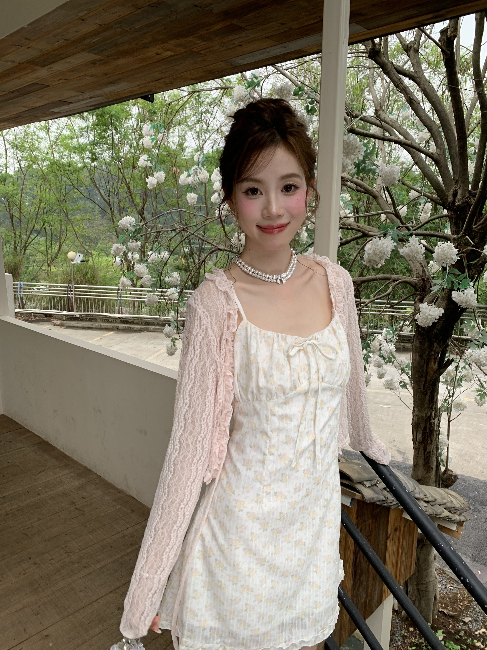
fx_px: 488
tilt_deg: -13.2
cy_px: 325
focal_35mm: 26
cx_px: 244
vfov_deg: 67.3
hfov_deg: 53.1
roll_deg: +0.8
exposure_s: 1/122
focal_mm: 4.25
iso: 40
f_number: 1.8
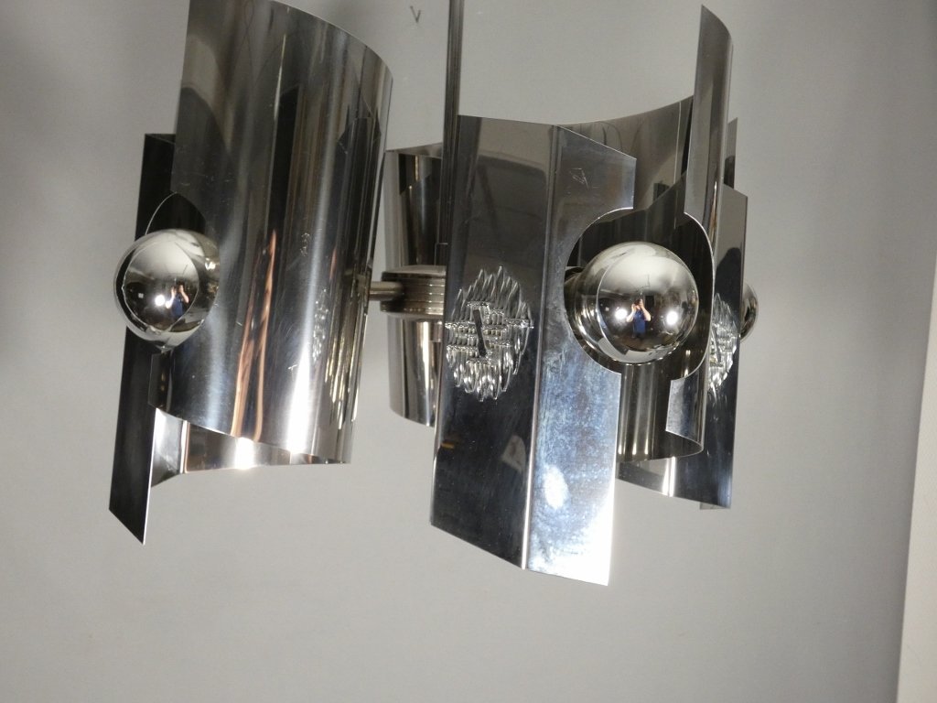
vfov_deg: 40.7
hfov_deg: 52.6
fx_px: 947
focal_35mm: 35
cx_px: 468
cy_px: 352
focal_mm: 6.2
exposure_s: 1/125
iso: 500
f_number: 3.4
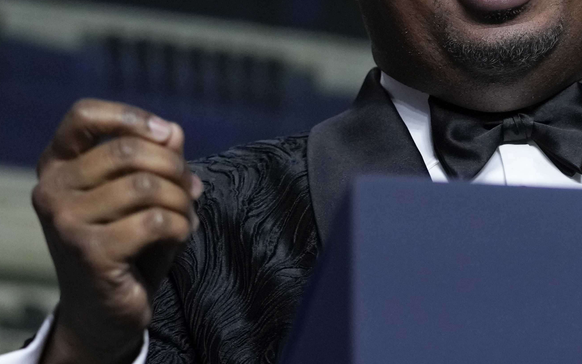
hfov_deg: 7.1
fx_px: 4695
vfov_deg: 4.4
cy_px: 125
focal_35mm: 296
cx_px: 609
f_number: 2.8
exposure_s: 1/500
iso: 2000
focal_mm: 88
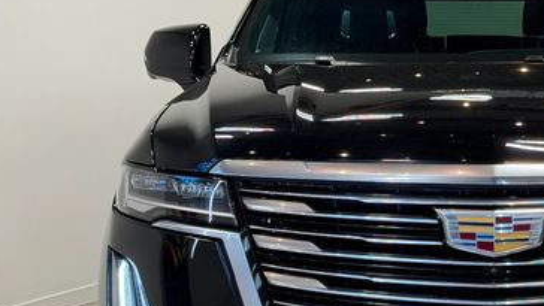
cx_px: 471
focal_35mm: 92
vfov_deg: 13.1
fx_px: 1327
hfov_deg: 22.7
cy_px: 242
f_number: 1.78
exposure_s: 1/193
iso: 100
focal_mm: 6.76
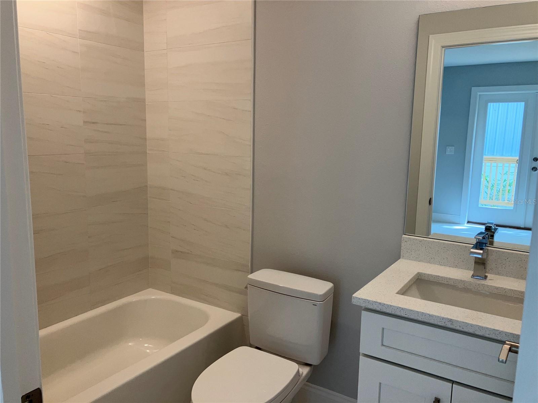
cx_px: 269
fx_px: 435
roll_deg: -0.2
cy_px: 202
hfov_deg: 63.4
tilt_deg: -9.2
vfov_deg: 49.7
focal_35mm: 28
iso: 64
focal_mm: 3.99
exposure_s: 1/120
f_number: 1.8
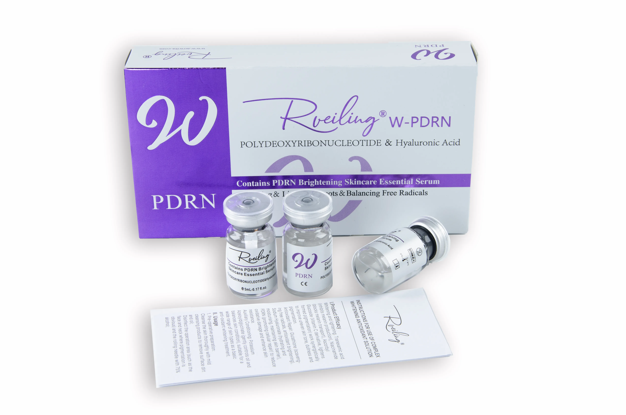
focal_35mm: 72
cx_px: 313
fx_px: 1249
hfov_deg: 28.1
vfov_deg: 18.8
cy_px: 208
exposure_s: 1/25
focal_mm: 48
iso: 160
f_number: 14
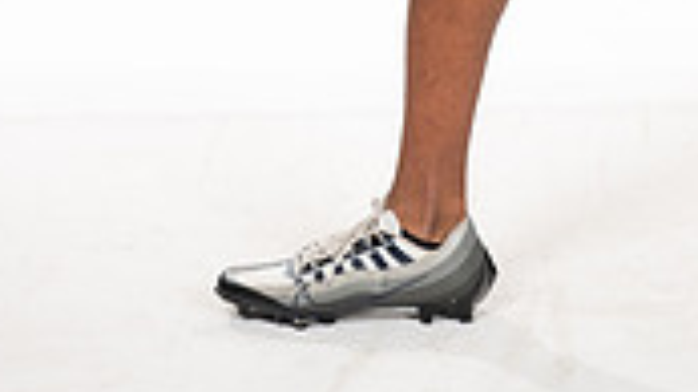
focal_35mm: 158
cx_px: 512
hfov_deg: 13.6
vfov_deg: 7.3
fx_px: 2922
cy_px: -453
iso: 800
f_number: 7.1
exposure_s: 1/320
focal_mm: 58
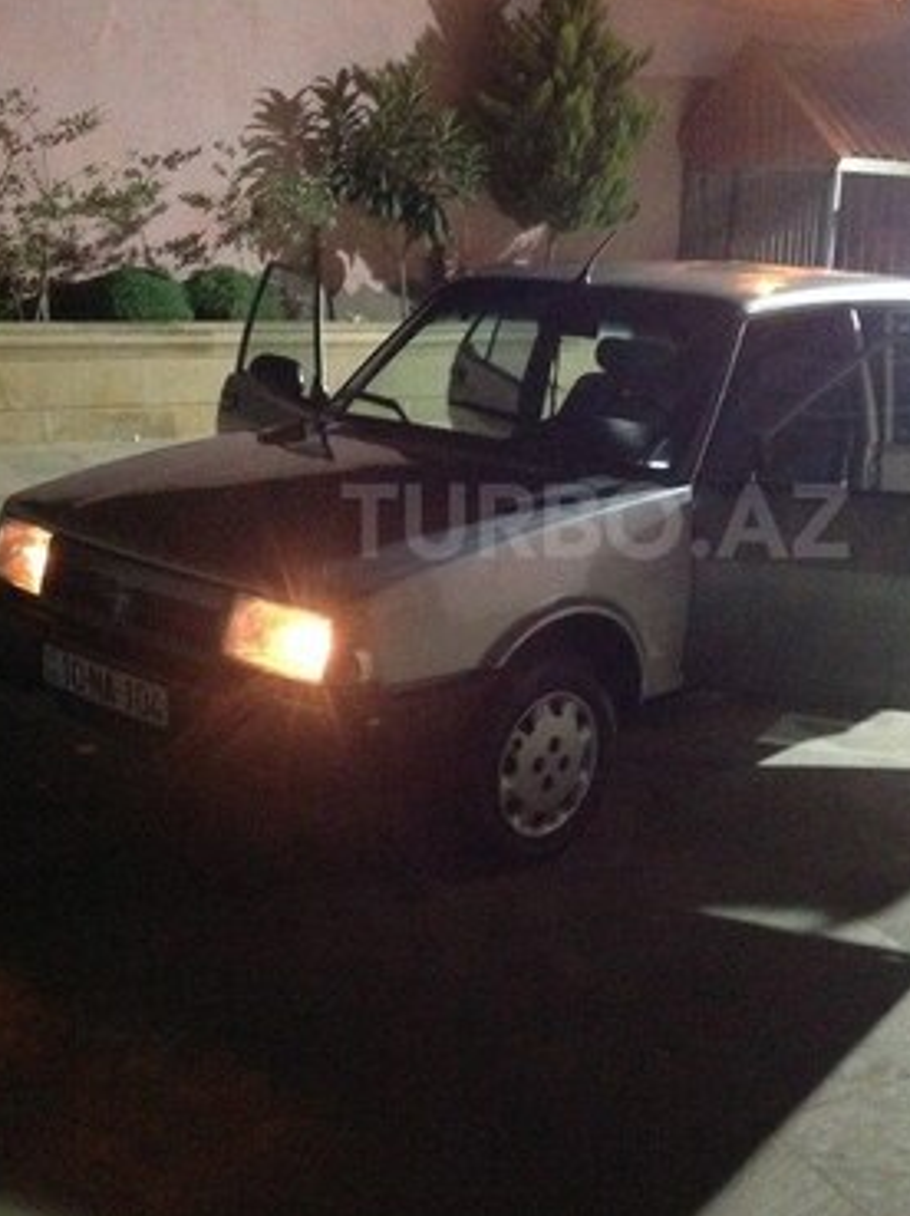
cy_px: 521
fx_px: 1650
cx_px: 595
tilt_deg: -7.0
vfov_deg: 40.4
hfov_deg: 30.6
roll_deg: -2.6
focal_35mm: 47
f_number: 2.4
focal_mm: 4.28
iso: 800
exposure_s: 1/17
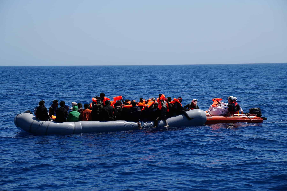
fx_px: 837
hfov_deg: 19.5
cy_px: 96
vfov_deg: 13.0
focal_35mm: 105
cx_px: 144
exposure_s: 1/1000
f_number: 5
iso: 100
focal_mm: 70
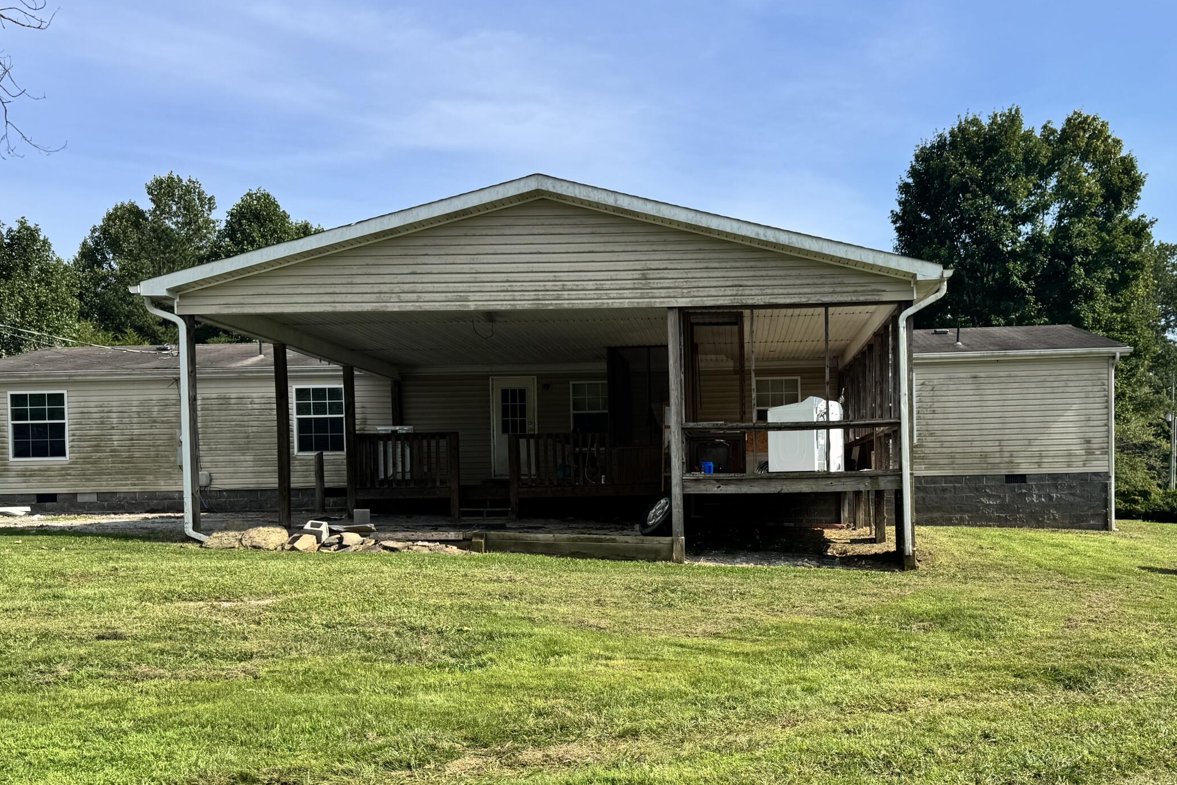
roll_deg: +0.8
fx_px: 1177
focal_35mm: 36
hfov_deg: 52.8
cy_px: 523
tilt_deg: -2.0
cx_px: 706
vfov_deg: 36.5
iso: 80
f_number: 1.78
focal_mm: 6.76
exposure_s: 1/4049
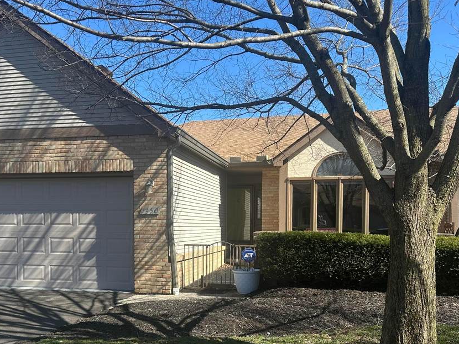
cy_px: 235
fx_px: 491
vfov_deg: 38.2
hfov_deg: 50.0
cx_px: 197
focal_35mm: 37
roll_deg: -0.4
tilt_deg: -2.4
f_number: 1.78
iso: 80
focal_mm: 6.86
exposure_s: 1/1949
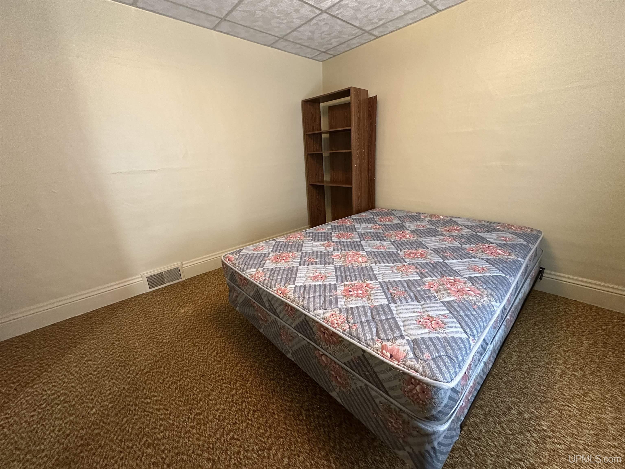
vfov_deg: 85.7
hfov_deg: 102.1
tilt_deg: -16.9
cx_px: 312
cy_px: 234
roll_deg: +2.0
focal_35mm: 14
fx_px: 253
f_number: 2.2
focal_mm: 2.22
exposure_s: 1/60
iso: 800
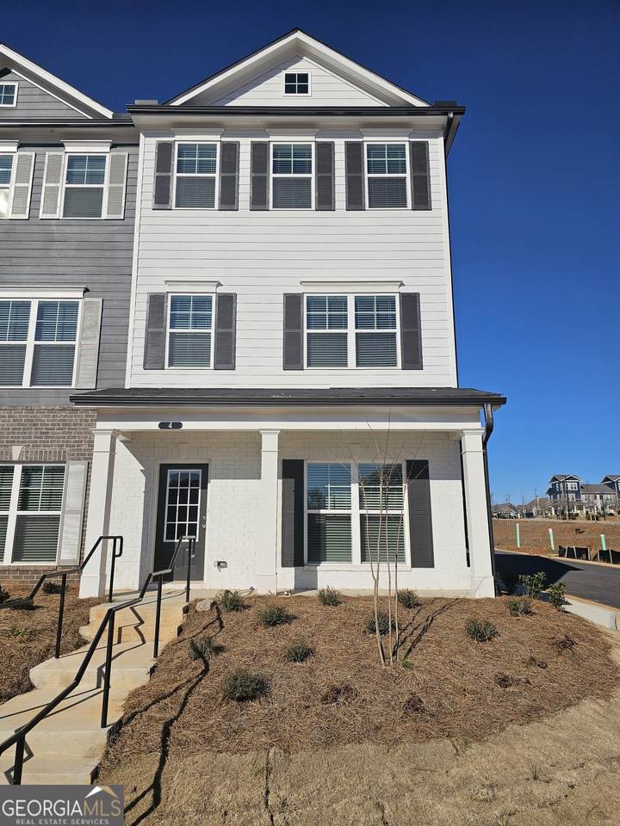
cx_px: 310
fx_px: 549
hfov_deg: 58.9
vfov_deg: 73.9
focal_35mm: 23
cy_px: 413
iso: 10
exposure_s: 1/2134
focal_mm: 6.3
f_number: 1.7
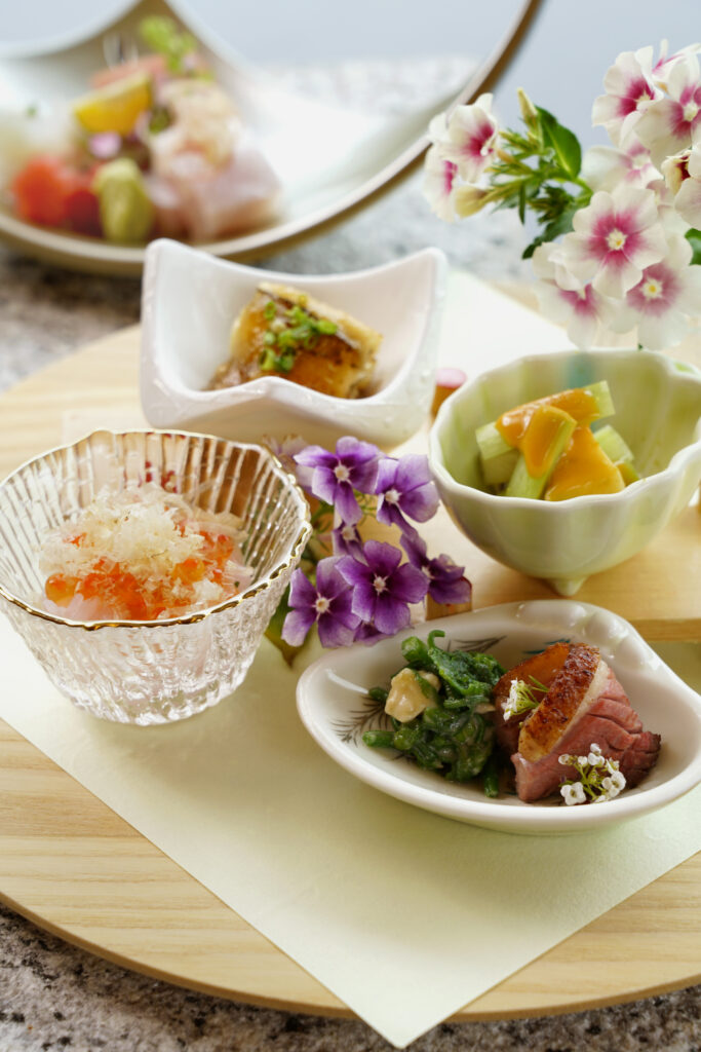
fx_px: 3066
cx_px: 350
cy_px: 526
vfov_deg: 19.5
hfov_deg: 13.0
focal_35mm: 105
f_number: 8
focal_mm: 105
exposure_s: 1/50
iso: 200
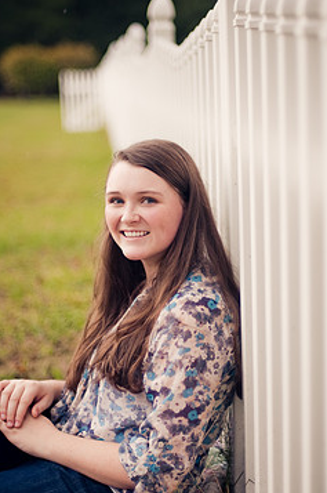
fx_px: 861
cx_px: 126
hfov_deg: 21.5
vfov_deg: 31.8
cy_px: 297
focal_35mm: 63
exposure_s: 1/800
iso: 200
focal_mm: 50
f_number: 1.4
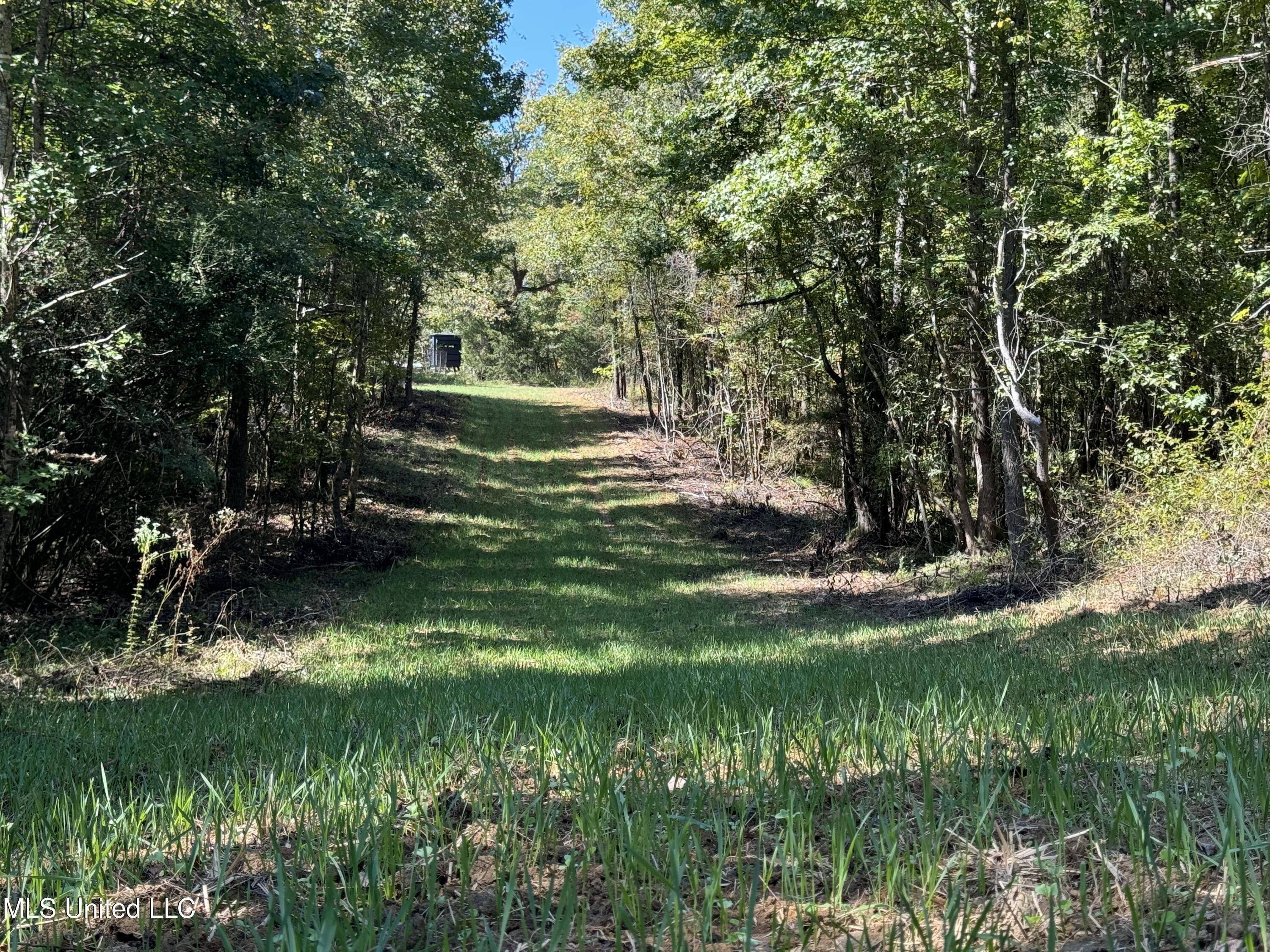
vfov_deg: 30.3
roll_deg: -1.2
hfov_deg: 39.7
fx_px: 1761
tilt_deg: -0.2
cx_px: 635
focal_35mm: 48
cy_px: 476
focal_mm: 6.76
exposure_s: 1/414
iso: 64
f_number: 1.78
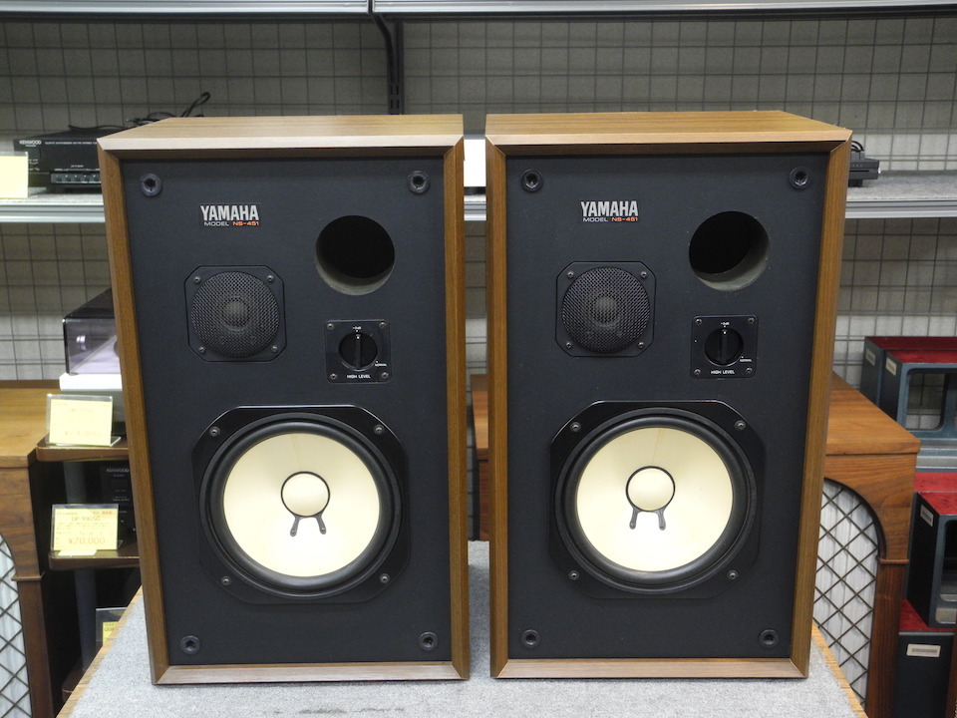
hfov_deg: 45.8
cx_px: 478
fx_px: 1133
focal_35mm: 41
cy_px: 359
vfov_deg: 35.1
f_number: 3.2
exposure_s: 1/24.3
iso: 400
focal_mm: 8.8
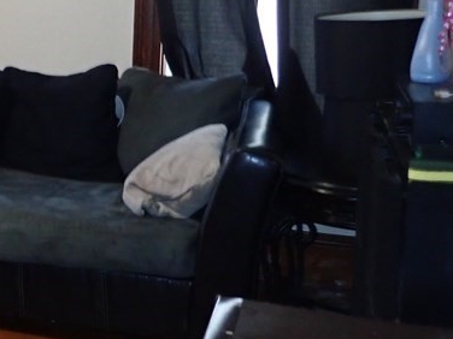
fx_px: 890
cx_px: -93
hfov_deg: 25.6
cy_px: 87
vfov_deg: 21.4
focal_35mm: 68
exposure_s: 1/30
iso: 500
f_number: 2
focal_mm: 4.5
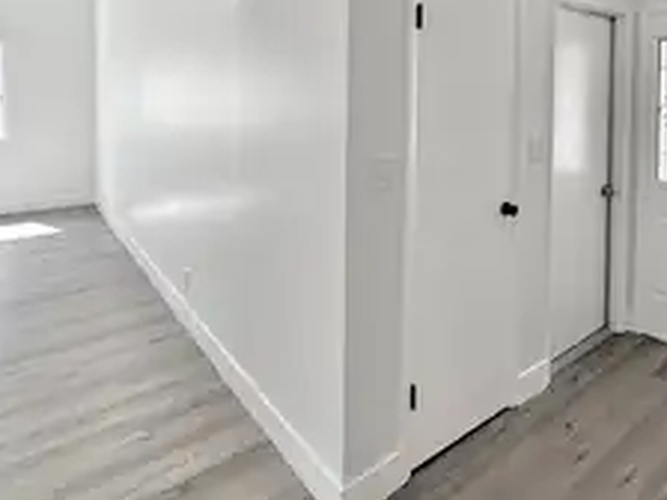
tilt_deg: -0.9
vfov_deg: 51.5
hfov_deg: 67.8
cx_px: 435
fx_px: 482
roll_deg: -0.8
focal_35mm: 25
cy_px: 101
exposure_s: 1/120
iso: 50
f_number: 2.2
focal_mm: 2.22
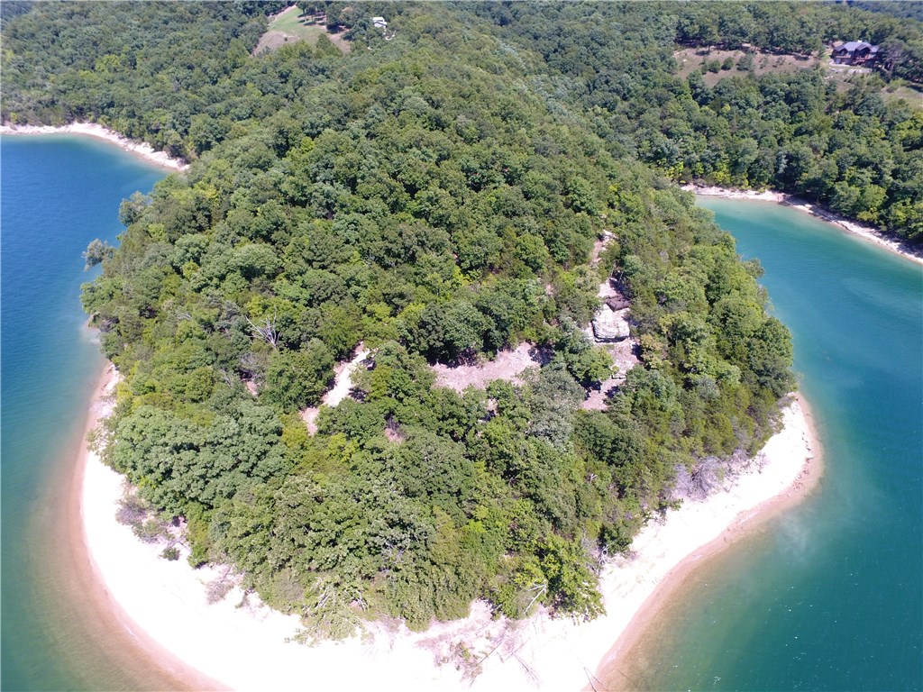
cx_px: 462
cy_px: 346
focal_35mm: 20
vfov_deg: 66.0
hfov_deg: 81.7
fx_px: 533
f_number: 2.8
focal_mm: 3.61
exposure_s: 1/364
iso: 100
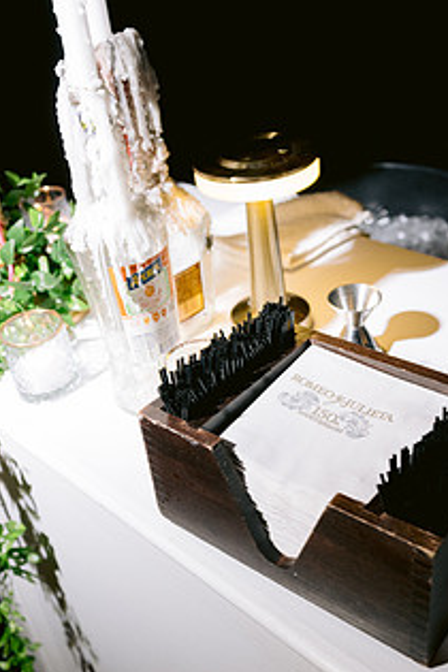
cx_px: 250
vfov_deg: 48.4
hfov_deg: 33.4
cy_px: 358
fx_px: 747
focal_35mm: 40
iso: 800
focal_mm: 28
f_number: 4
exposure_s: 1/80
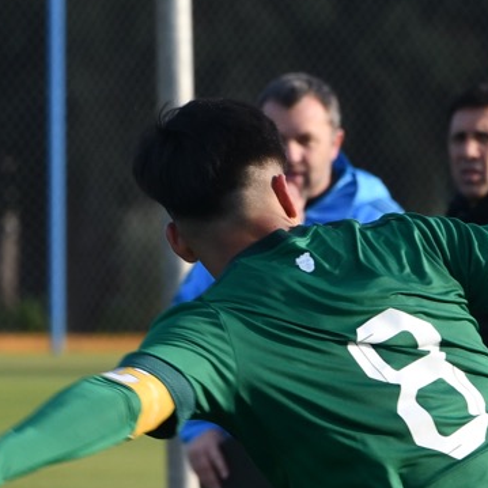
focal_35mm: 832
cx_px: 802
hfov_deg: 2.1
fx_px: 13270
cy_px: 540
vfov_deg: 2.1
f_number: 5.6
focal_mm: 145
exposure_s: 1/500
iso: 280
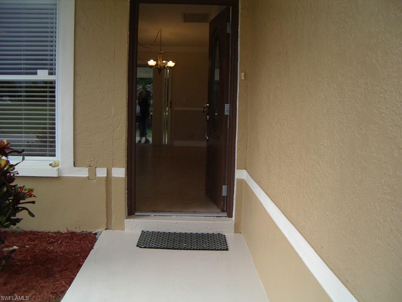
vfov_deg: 37.7
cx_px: 201
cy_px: 151
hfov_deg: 49.0
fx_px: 441
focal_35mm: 38
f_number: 2.6
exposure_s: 1/125
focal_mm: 5.8
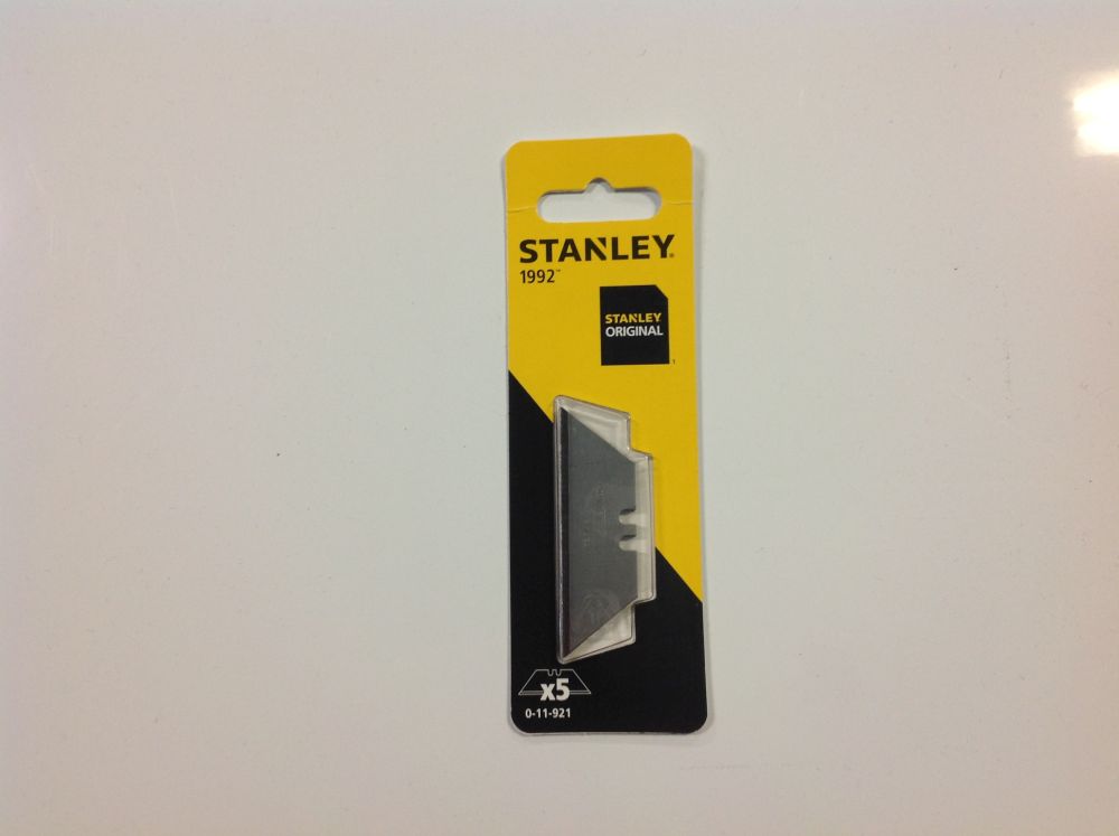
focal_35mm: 35
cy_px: 418
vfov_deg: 40.6
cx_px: 560
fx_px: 1130
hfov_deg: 52.7
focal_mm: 4.28
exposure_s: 1/17
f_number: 2.4
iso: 80
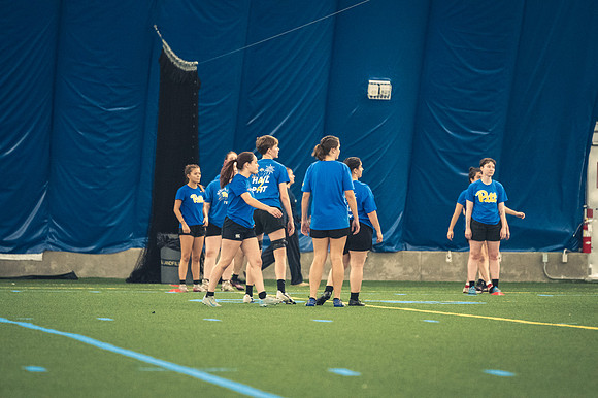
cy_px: 199
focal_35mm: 300
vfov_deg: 4.6
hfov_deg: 6.9
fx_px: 4980
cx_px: 299
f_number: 2.8
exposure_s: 1/320
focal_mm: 200
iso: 10000
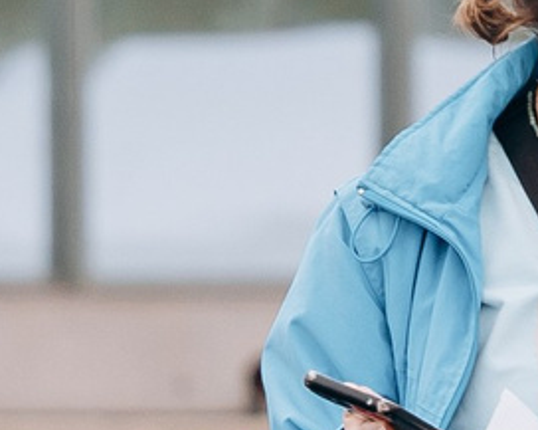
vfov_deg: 1.7
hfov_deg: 2.1
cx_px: 967
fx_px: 14776
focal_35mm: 929
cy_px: 435
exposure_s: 1/800
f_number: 4
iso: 400
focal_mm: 105
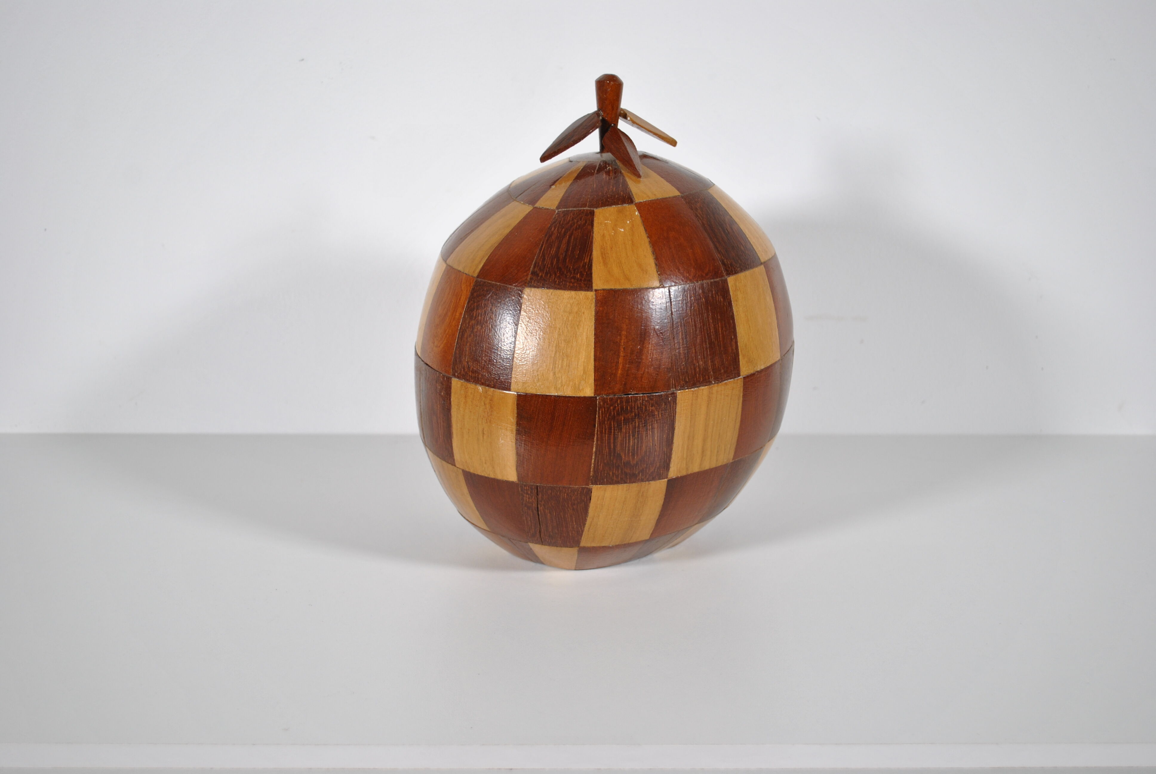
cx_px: 578
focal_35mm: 45
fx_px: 1447
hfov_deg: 43.6
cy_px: 387
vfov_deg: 29.9
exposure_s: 1/50
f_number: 4.5
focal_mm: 30
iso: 200
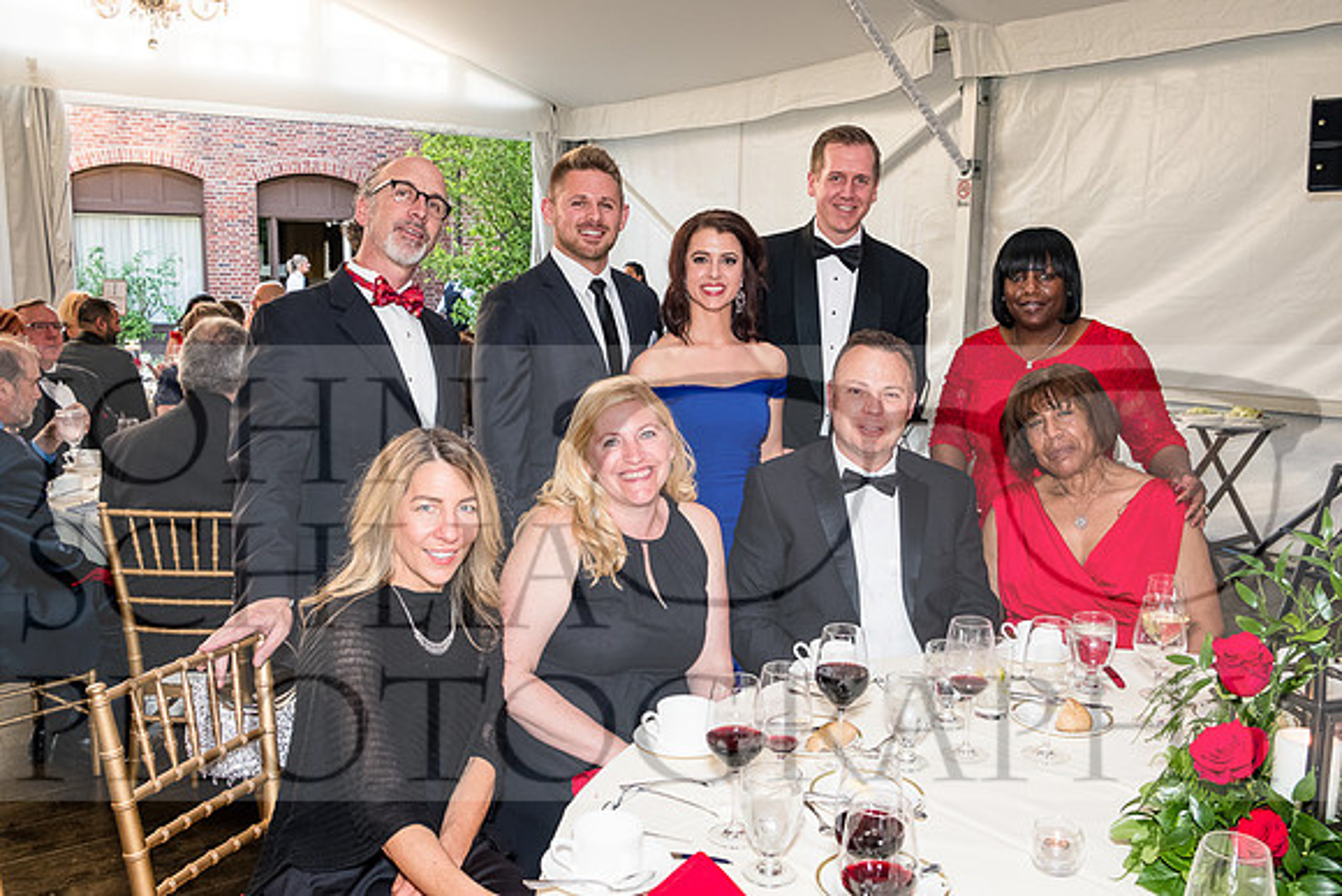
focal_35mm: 31
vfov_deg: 42.3
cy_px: 448
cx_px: 671
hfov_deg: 60.3
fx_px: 1156
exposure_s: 1/80
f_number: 5.6
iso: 1600
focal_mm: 20.5
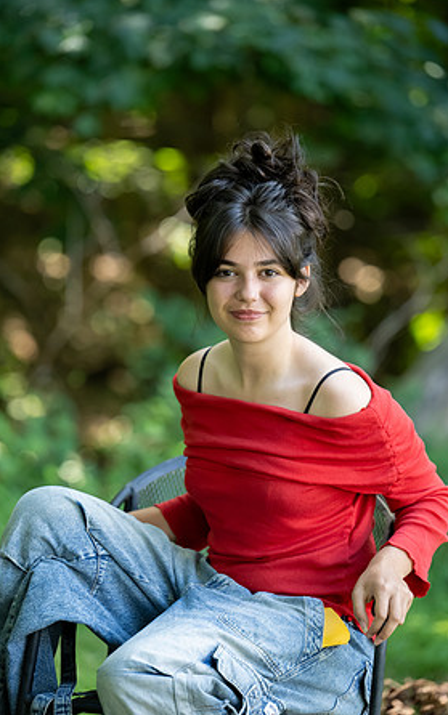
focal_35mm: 144
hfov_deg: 9.1
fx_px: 2811
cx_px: 236
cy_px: 358
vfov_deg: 14.5
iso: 1250
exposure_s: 1/500
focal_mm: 140
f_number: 3.2
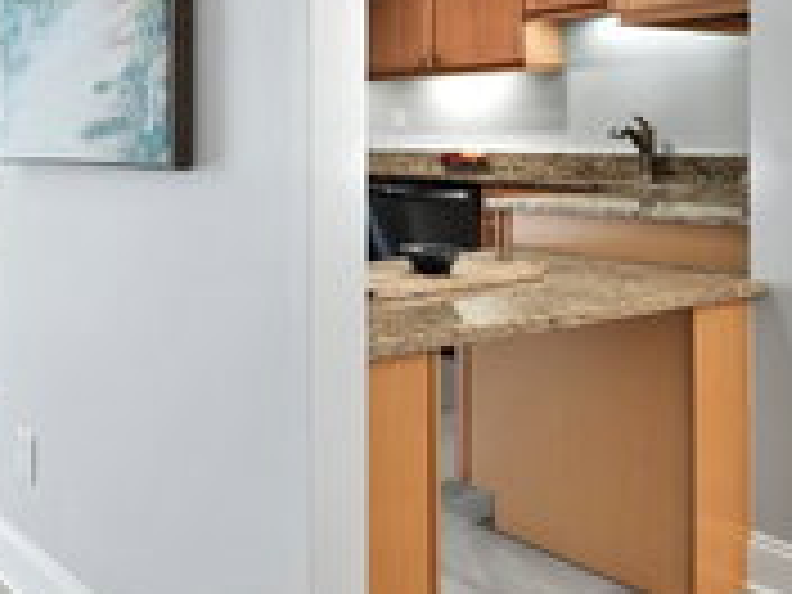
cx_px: -74
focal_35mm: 34
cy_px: 153
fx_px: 778
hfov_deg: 42.6
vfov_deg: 40.7
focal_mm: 7
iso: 400
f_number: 11
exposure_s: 1/3
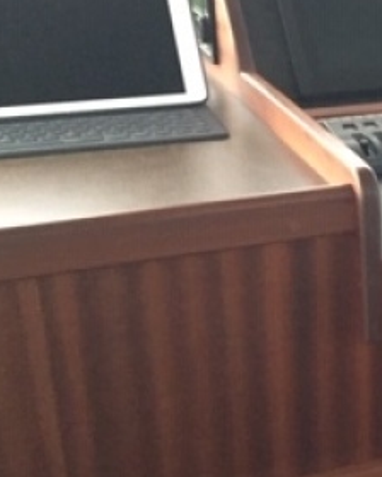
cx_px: 522
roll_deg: -2.1
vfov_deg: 23.5
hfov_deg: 17.5
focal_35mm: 81
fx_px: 1145
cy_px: 269
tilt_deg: -20.8
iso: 640
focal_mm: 4.15
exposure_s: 1/15
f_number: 2.2
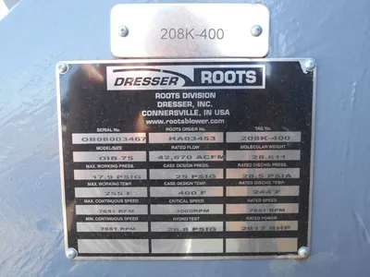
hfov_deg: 60.0
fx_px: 321
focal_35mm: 30
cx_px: 185
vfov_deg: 46.8
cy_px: 138
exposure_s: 1/50
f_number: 3.4
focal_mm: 5.1
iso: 80
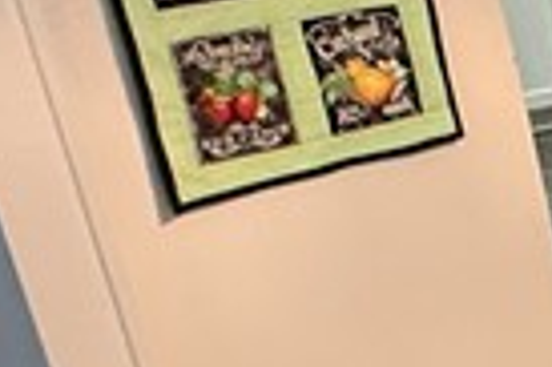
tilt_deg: -18.4
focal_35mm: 109
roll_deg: +1.1
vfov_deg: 12.5
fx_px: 1669
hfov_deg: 12.1
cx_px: 1531
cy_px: 250
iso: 400
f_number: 2.2
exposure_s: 1/60
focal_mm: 2.22
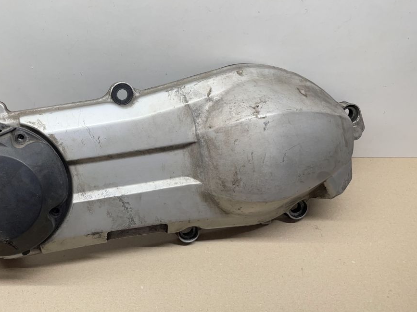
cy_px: 149
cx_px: 129
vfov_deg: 39.6
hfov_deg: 50.2
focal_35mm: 36
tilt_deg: -47.7
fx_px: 434
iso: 50
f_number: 1.6
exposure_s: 1/100
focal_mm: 4.2
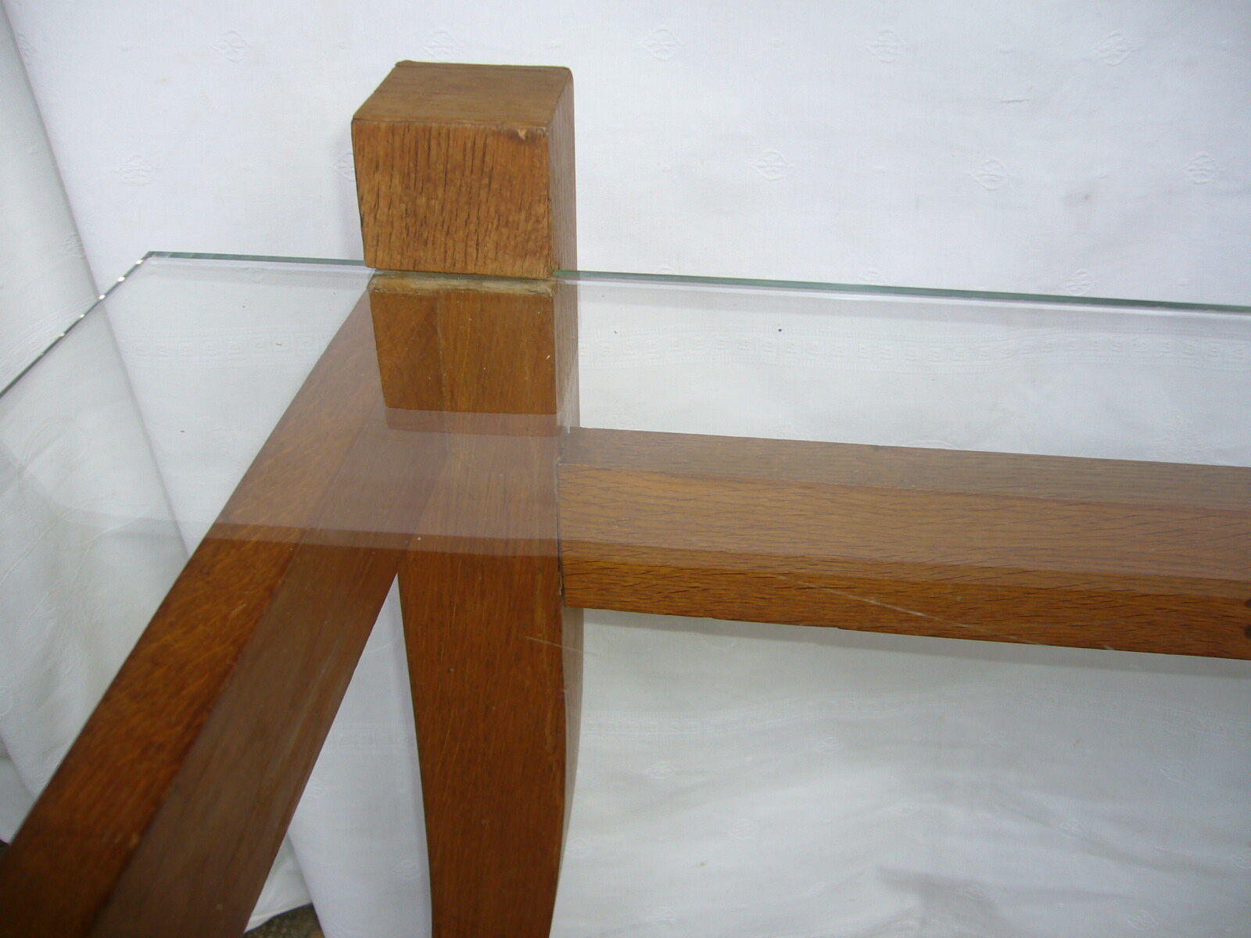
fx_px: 1265
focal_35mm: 35
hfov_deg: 52.6
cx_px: 626
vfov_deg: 40.7
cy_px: 469
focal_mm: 5.8
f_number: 2.8
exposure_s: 1/160
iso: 80
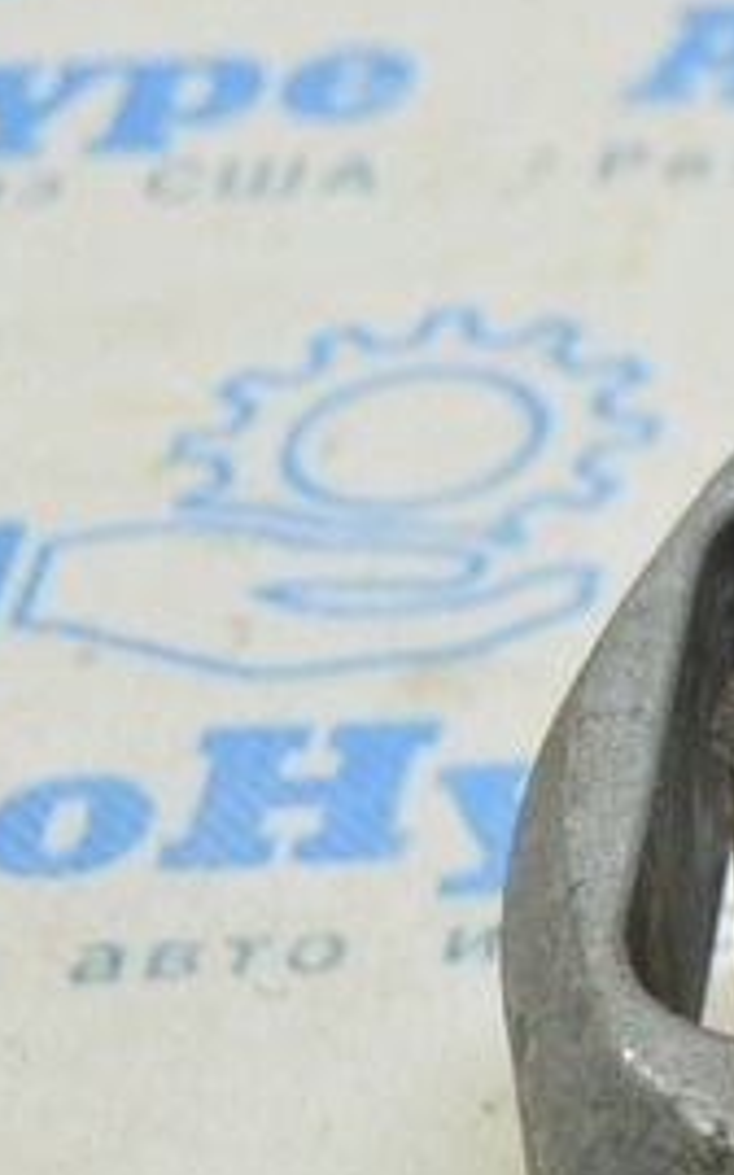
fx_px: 5956
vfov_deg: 11.3
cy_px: 732
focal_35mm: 186
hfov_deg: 6.6
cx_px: 1909
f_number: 5.6
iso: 400
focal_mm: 32
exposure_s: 1/20
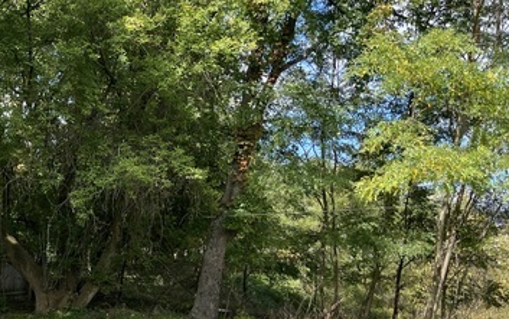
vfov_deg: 24.4
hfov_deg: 37.6
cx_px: 110
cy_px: 270
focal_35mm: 52
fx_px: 722
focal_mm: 5.1
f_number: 1.6
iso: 50
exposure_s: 1/975
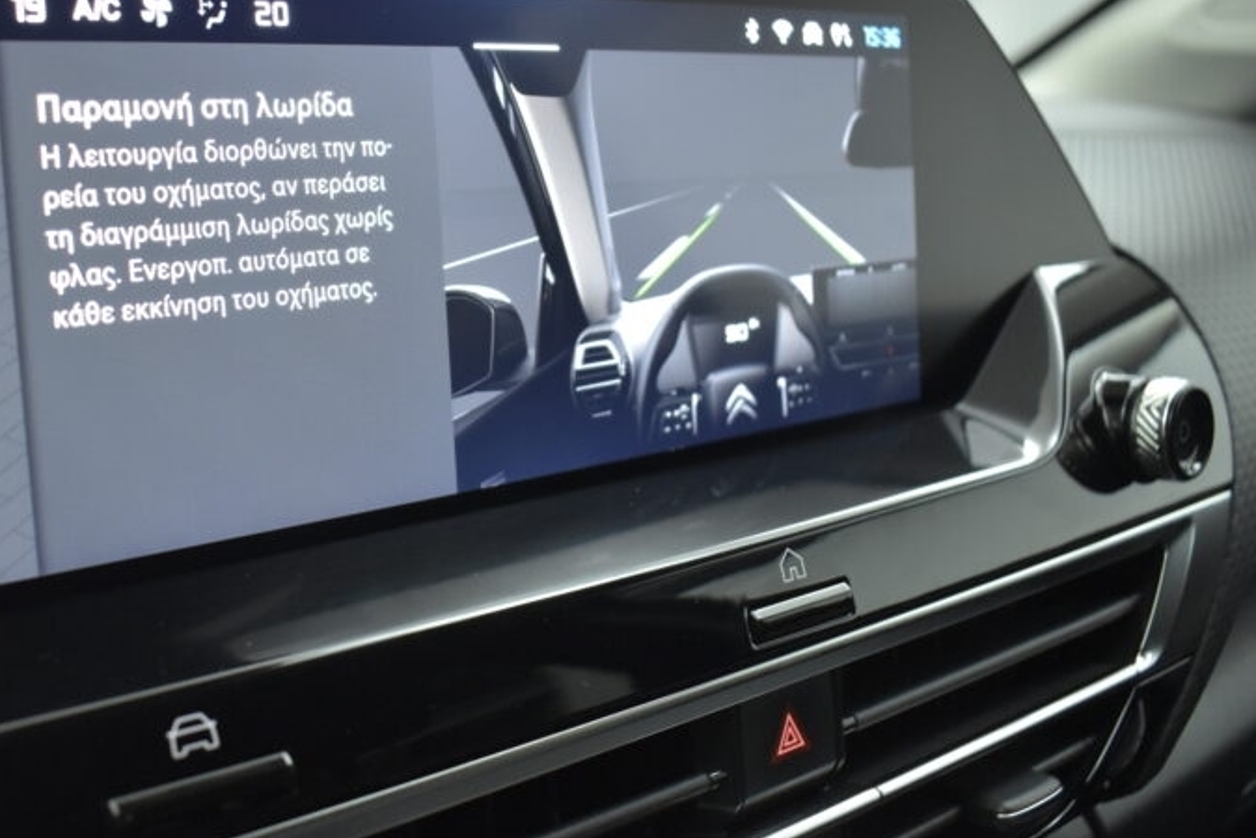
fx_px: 1431
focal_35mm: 41
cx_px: 376
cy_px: 361
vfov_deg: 32.6
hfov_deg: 46.3
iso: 1600
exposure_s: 1/60
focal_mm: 18
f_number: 3.5
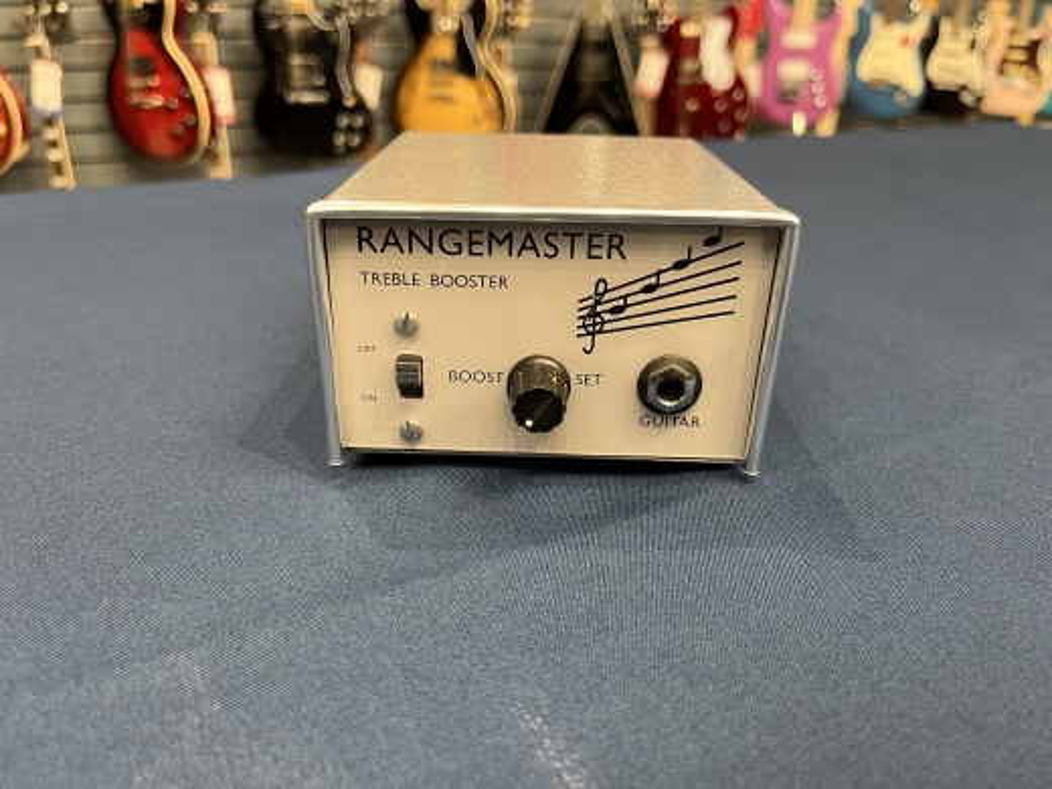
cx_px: 526
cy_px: 394
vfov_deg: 53.1
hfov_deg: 67.3
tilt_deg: -24.3
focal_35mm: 26
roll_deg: -1.0
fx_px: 790
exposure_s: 1/60
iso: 100
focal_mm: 5.1
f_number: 1.6
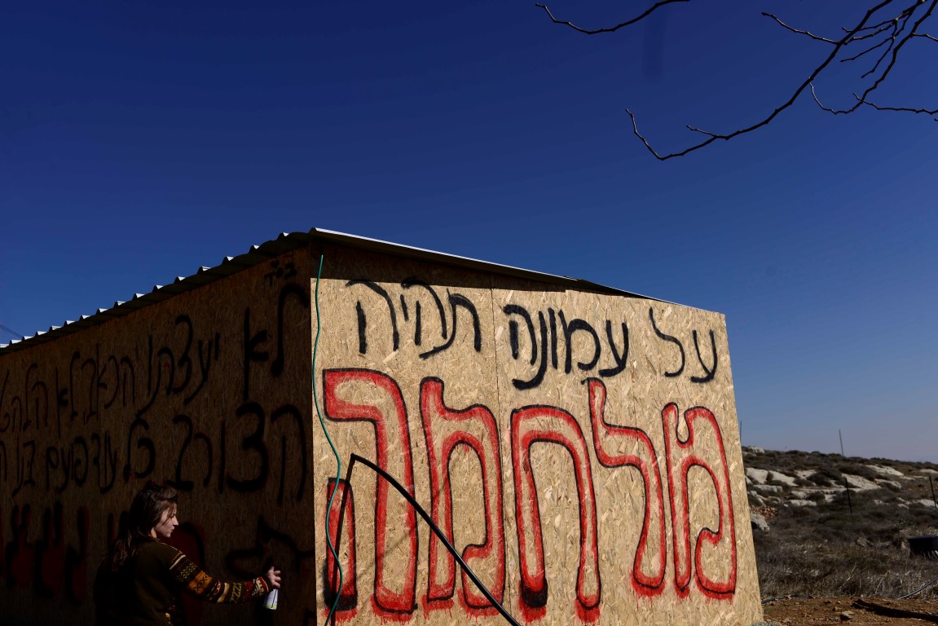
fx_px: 912
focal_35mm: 35
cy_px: 313
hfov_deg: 54.4
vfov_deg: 37.9
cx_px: 469
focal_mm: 35
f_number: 5.6
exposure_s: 1/800
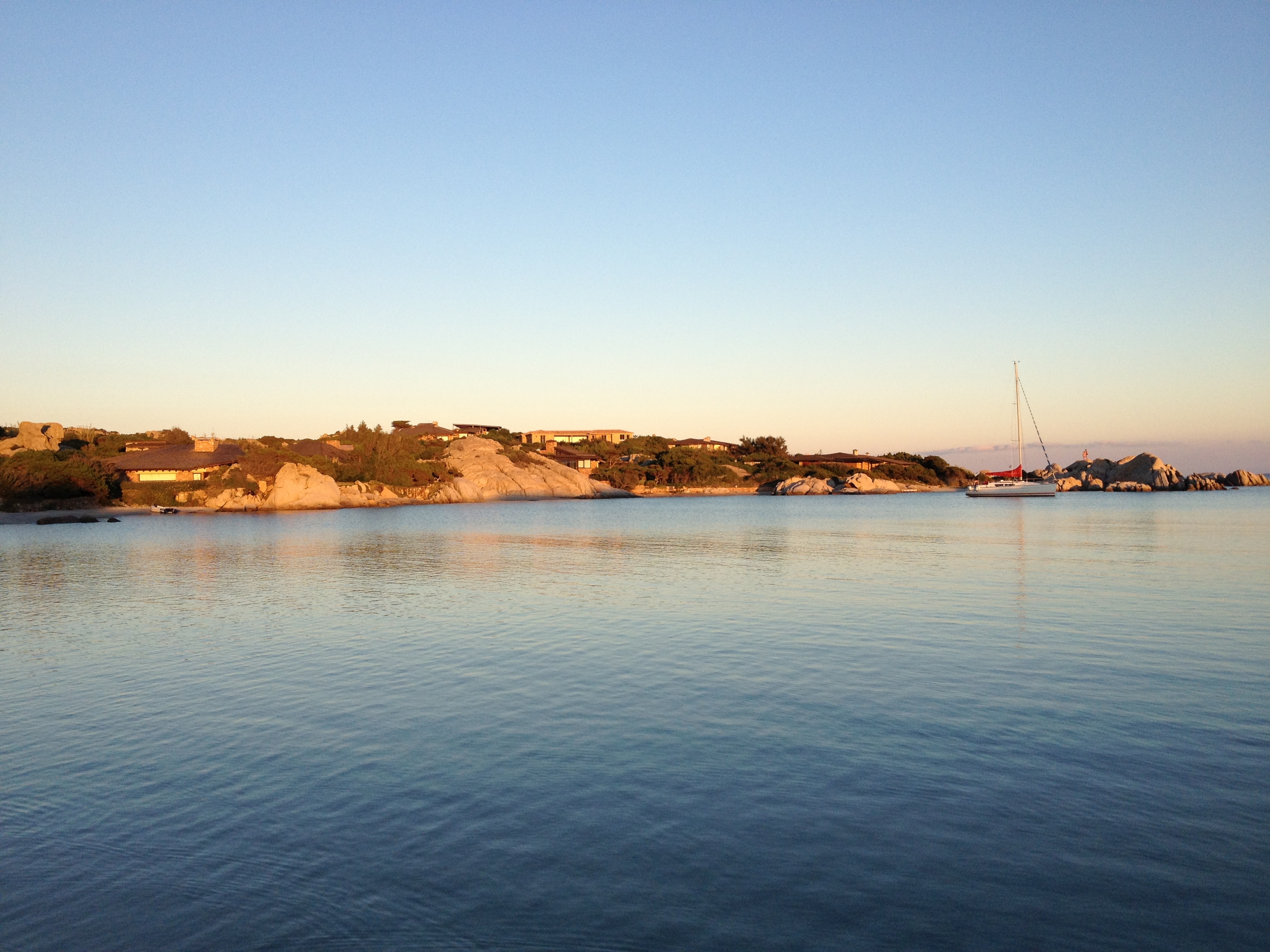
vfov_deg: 40.7
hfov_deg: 52.6
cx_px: 635
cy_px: 476
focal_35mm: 35
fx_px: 1284
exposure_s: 1/488
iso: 64
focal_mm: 4.28
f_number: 2.4
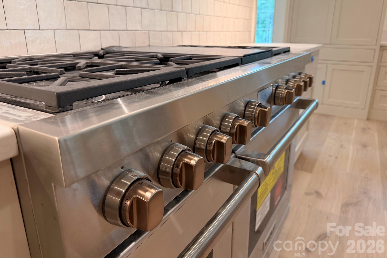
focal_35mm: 25
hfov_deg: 71.5
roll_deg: -0.4
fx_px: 269
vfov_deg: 51.2
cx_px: 193
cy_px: 115
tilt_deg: -17.5
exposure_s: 1/120
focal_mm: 6.76
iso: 200
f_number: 1.78
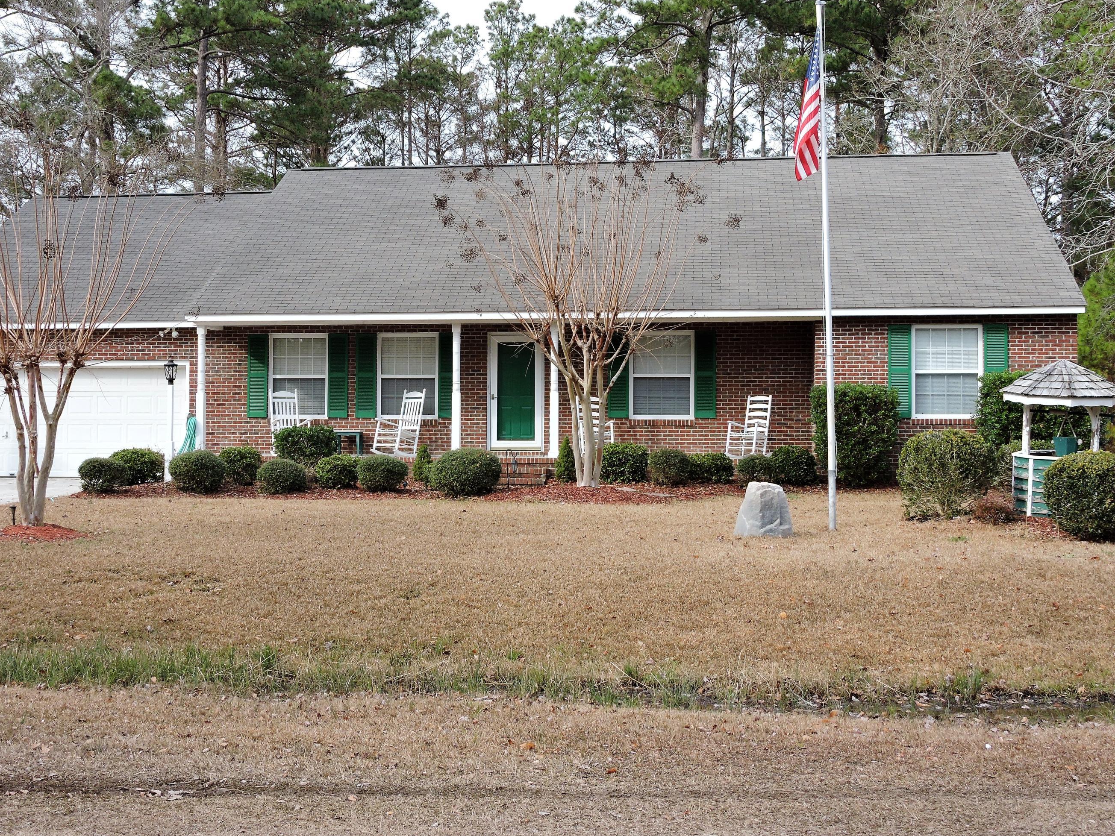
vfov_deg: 31.5
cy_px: 404
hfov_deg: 41.2
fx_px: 1482
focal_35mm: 46
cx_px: 498
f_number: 3.8
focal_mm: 7.2
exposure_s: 1/250
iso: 100
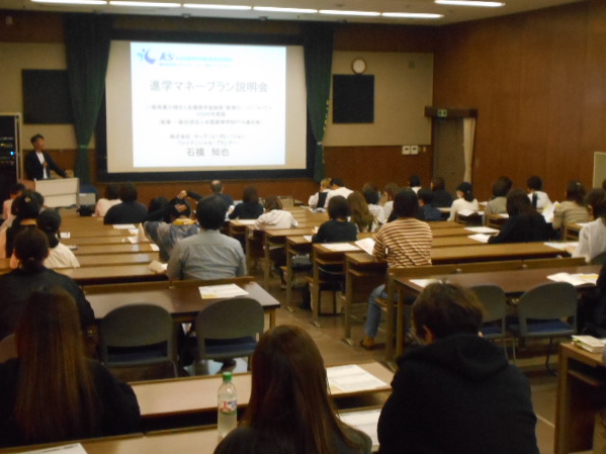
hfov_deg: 40.4
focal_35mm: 47
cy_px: 216
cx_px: 294
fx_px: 823
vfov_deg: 30.9
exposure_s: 1/40
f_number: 4.2
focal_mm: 7.7
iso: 800
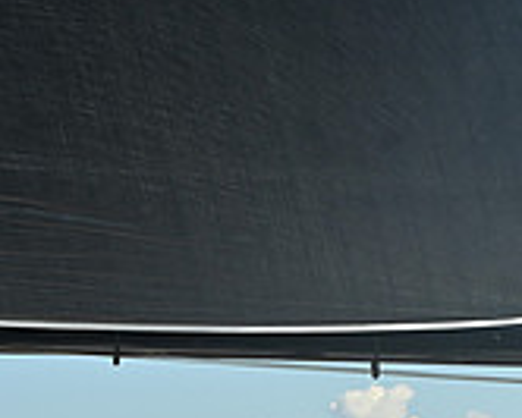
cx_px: 553
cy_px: 533
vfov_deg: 6.7
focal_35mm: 230
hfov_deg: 8.3
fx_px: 3555
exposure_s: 1/1000
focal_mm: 70
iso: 250
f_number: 10
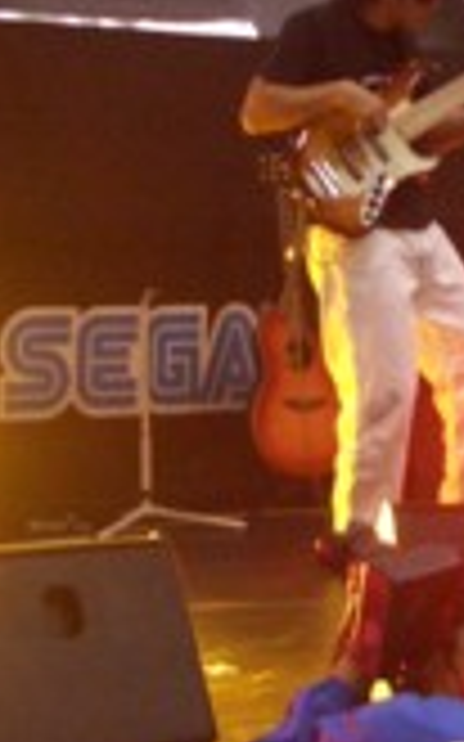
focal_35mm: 101
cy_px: 63
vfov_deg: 20.2
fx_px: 2045
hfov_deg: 12.8
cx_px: 432
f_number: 2.6
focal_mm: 5.8
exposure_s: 1/60
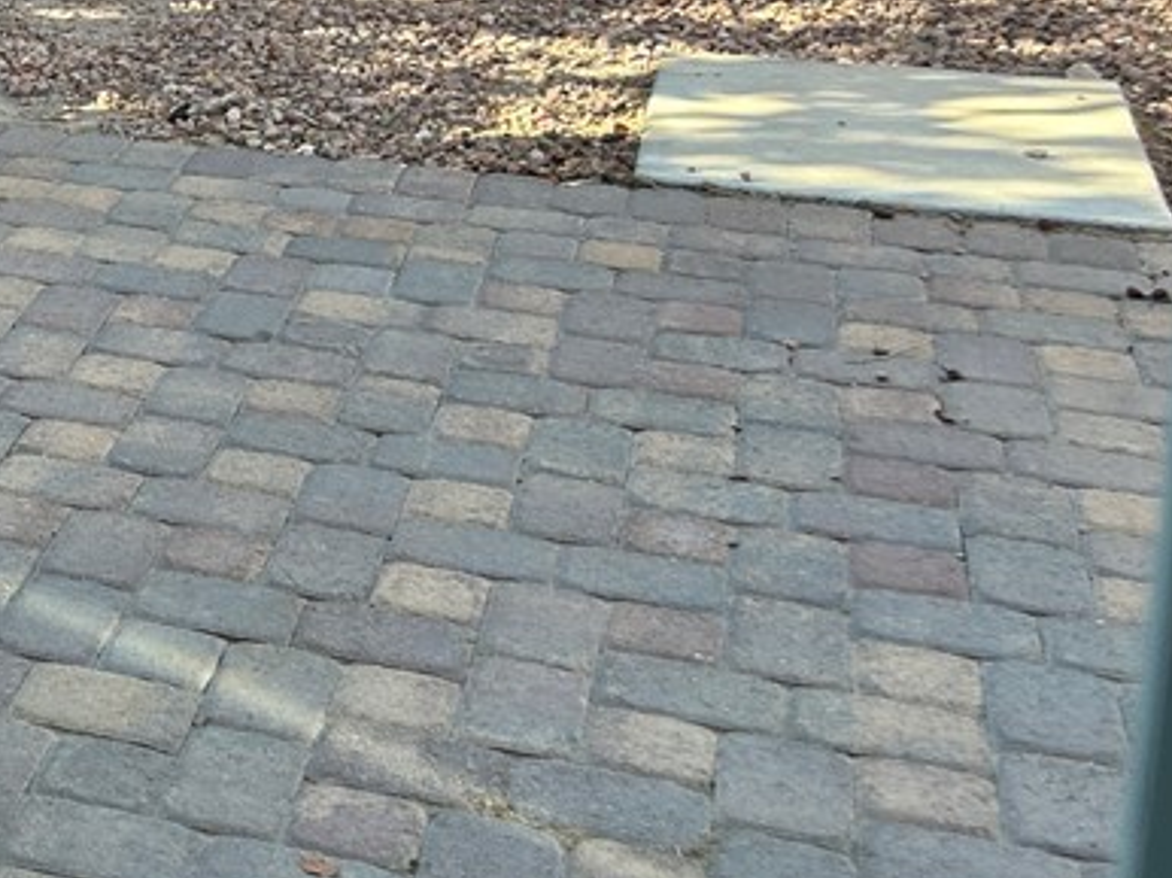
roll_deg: +2.5
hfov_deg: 25.1
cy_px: 46
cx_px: -267
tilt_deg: -14.7
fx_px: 2335
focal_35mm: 69
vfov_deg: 20.7
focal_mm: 5.7
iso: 50
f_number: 1.5
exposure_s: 1/270
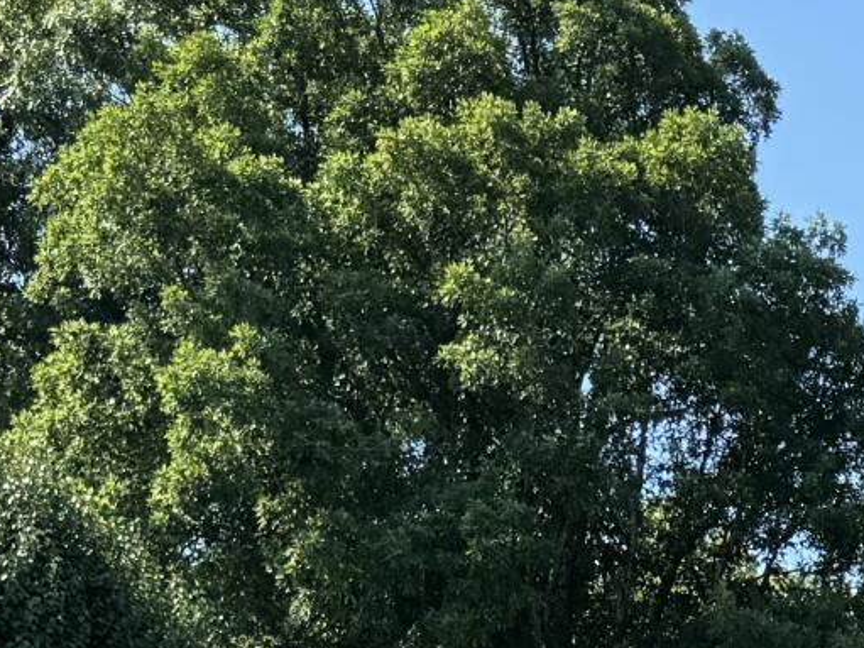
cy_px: 1619
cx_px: 1136
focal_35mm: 141
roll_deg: -1.4
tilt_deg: -3.1
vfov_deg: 9.3
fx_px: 3518
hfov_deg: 13.5
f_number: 1.78
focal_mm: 6.76
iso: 80
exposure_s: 1/1818
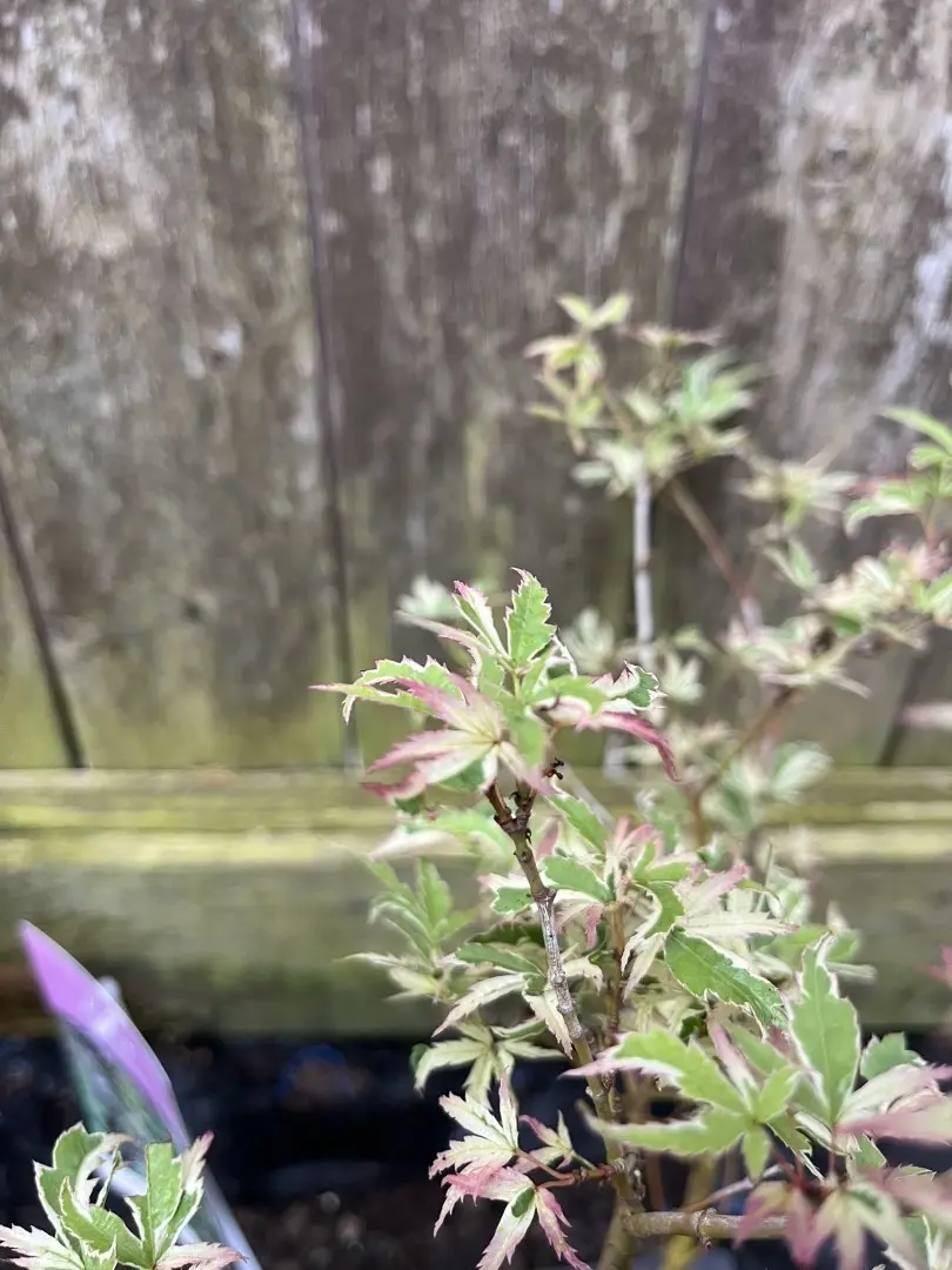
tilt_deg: -35.4
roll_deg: -2.7
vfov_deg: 67.3
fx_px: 953
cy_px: 635
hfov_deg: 53.1
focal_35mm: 26
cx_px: 476
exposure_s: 1/69
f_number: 1.6
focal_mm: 5.1
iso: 125
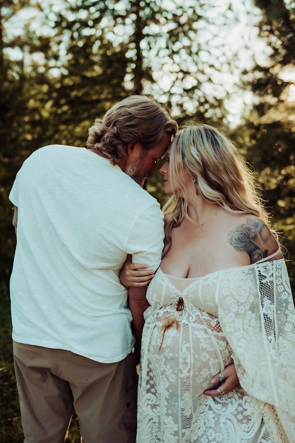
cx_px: 148
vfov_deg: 54.4
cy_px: 222
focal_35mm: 35
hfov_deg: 37.9
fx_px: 430
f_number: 2.2
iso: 100
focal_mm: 35
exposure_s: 1/640
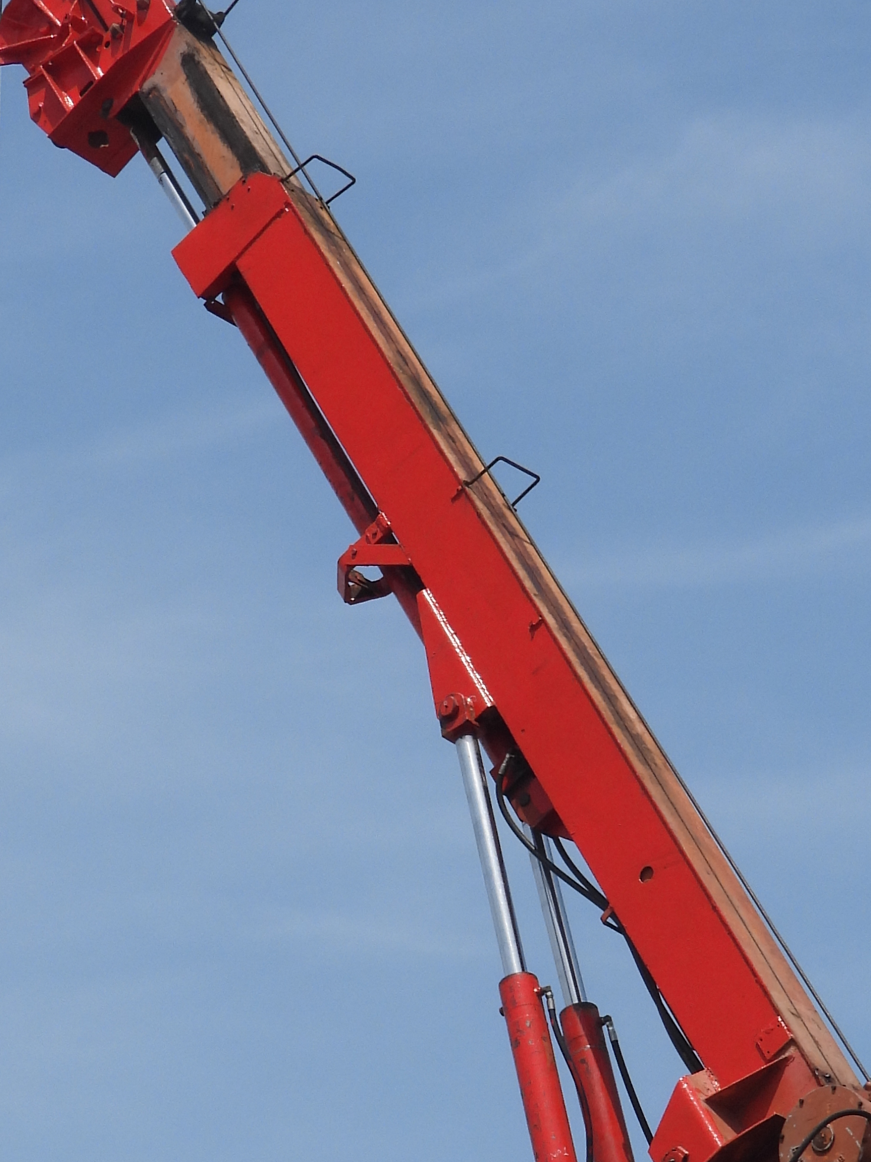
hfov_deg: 9.0
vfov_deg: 12.0
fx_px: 5503
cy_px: 832
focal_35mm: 164
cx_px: 376
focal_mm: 12.6
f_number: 3.5
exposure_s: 1/1600
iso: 100
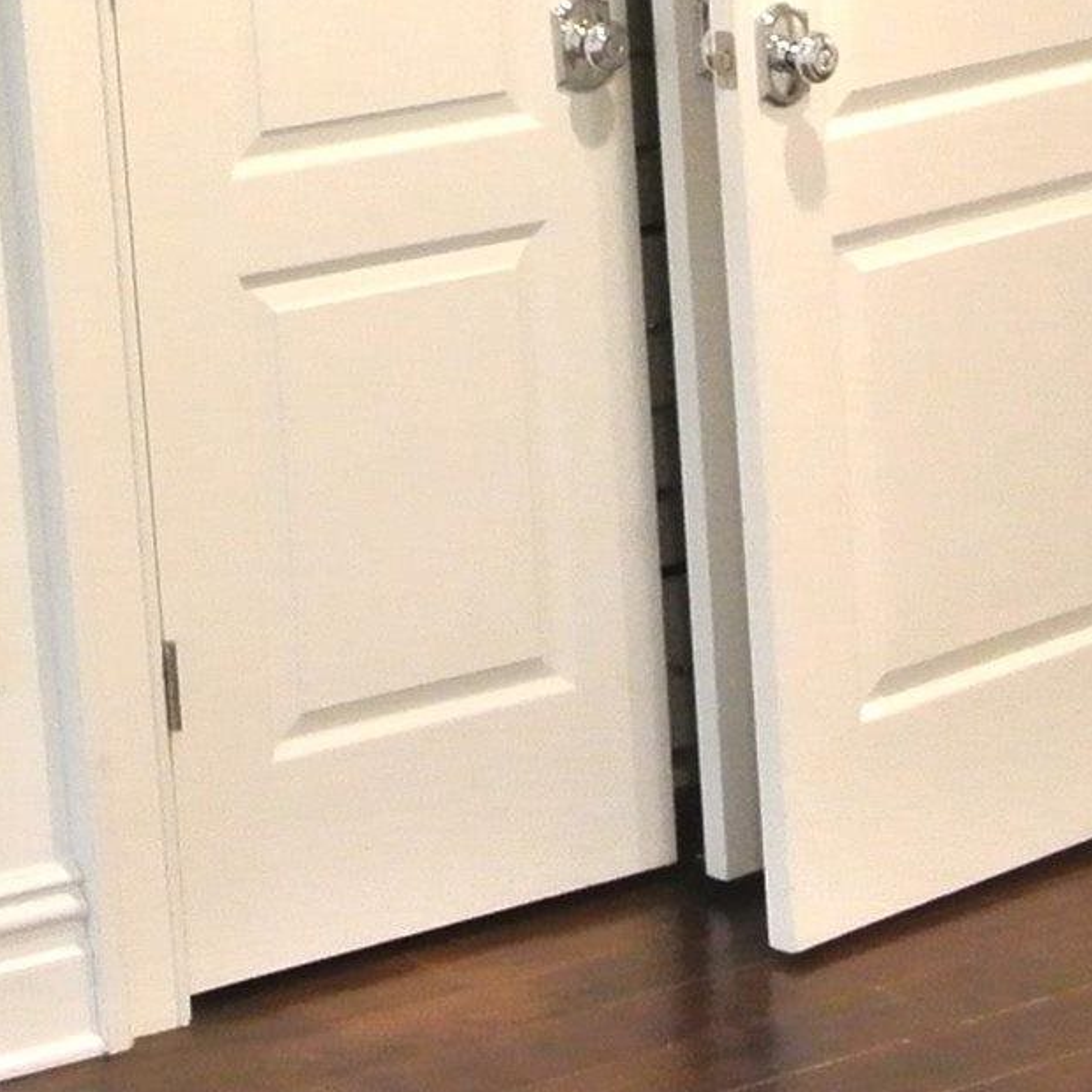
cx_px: -90
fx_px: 4211
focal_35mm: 118
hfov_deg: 14.5
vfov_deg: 14.5
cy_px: 0
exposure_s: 1/30
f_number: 3.5
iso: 1000
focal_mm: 10.7
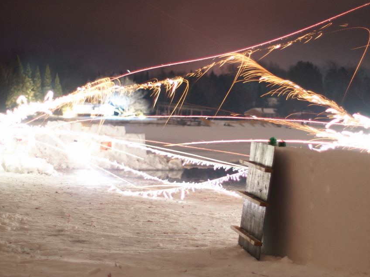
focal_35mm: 95
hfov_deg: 20.7
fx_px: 1015
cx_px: 202
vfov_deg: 15.6
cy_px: 144
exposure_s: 15
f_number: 1.4
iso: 400
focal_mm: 50
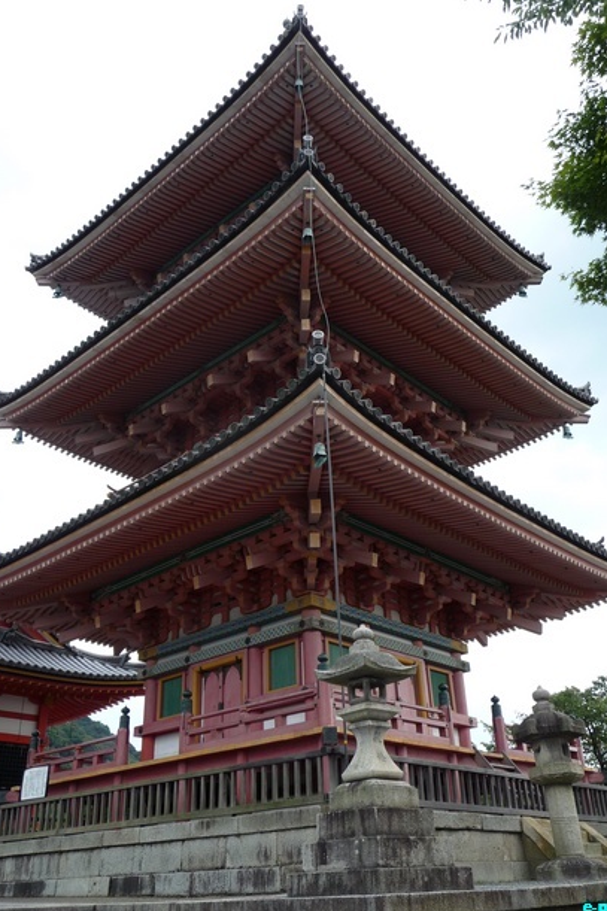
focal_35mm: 31
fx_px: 784
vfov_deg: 60.3
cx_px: 297
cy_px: 435
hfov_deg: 42.3
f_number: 3.3
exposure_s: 1/200
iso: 100
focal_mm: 4.7
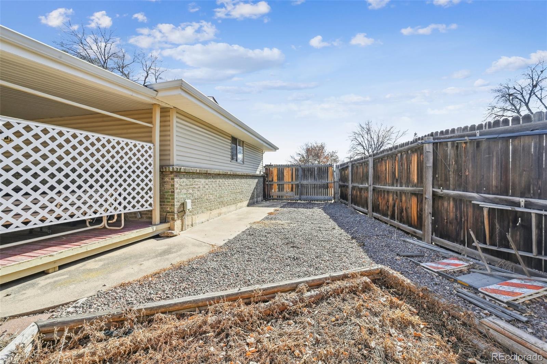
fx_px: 213
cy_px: 182
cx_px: 274
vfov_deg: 81.2
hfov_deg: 104.3
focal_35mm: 14
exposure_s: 1/320
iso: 400
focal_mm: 14
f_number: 11
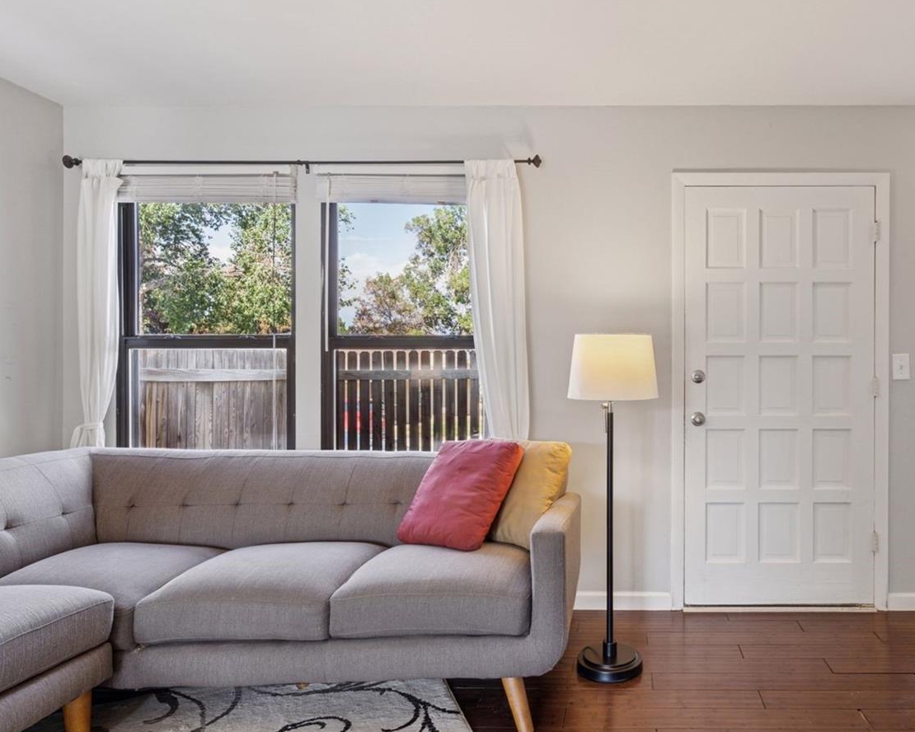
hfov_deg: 70.6
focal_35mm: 23
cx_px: 605
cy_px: 351
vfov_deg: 60.9
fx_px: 623
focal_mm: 17
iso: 400
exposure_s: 1/15
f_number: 9
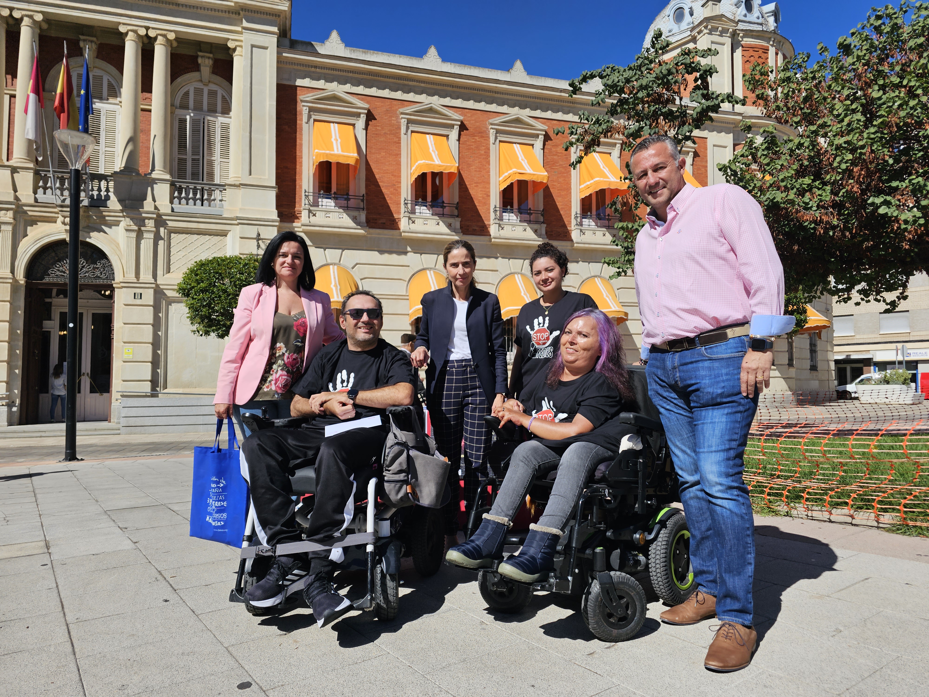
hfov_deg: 73.9
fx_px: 617
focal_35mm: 23
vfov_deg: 58.9
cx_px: 464
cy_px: 348
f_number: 1.7
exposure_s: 1/1659
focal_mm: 6.3
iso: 12
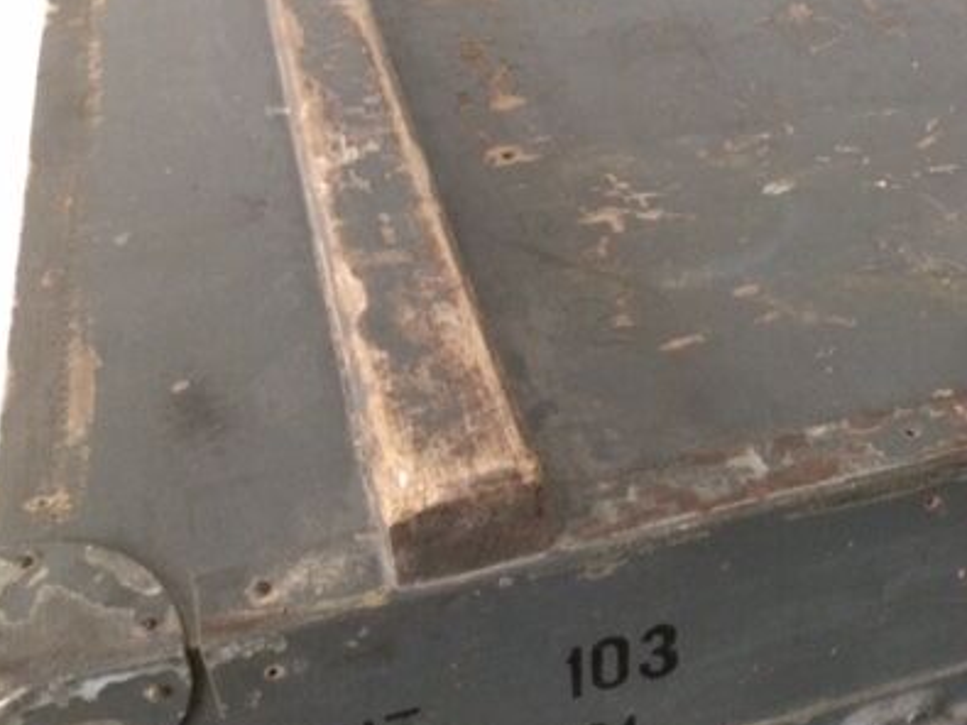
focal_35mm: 47
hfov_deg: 38.9
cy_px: 331
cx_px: 774
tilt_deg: -34.9
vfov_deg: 30.8
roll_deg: -4.4
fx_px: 1313
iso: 320
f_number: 2.2
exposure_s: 1/17
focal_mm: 4.15
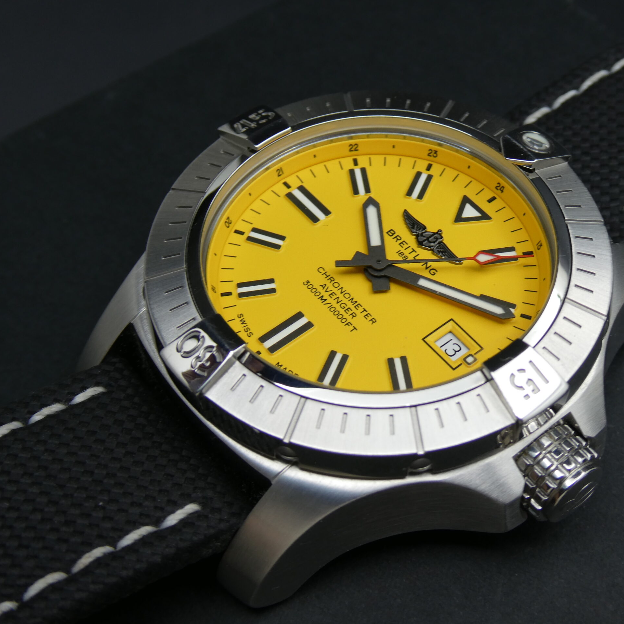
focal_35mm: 59
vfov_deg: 29.1
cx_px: 366
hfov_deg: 29.0
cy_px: 312
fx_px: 1203
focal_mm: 9
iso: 80
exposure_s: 1/80
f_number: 4.1
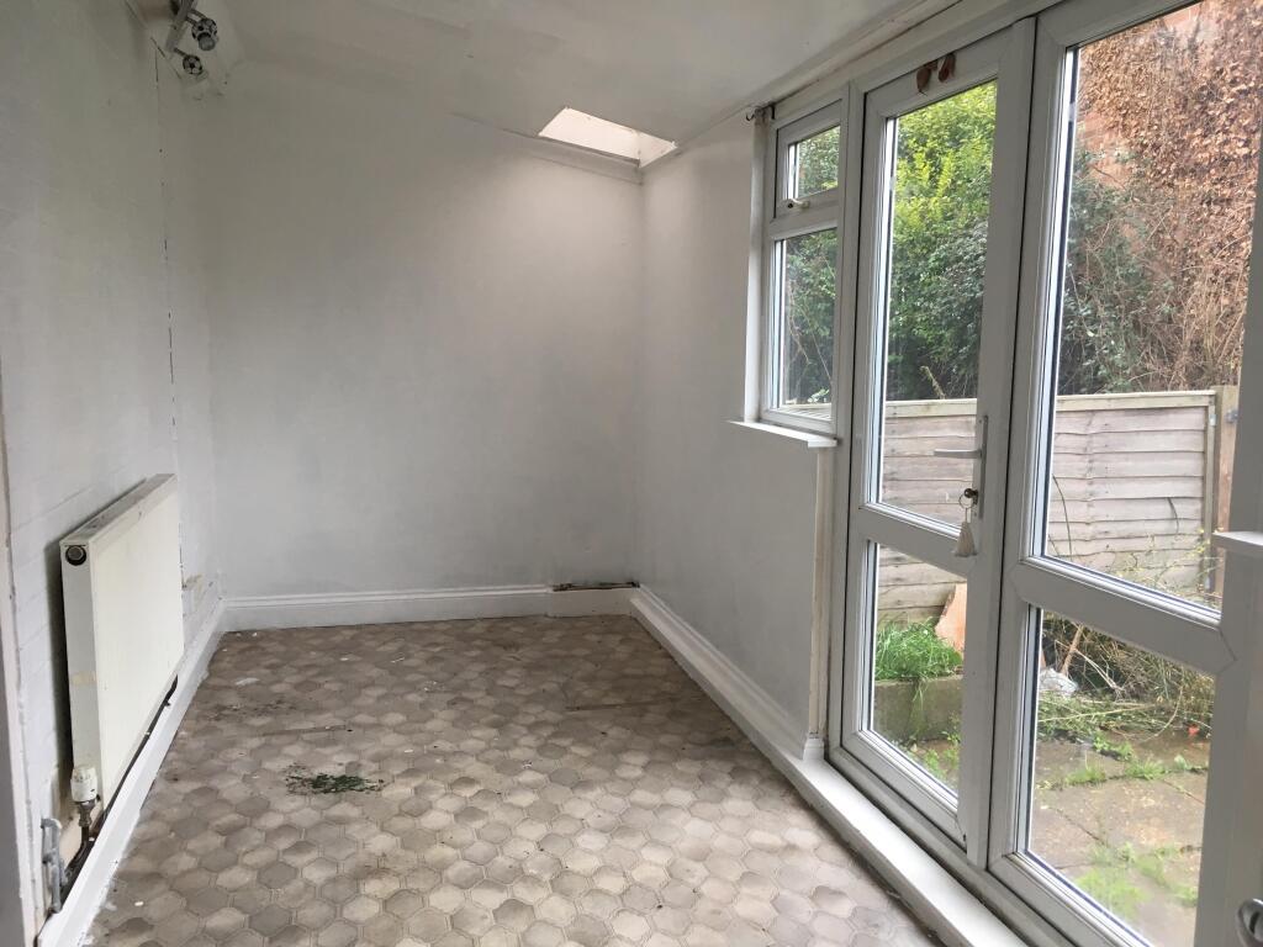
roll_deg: +0.0
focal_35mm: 29
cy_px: 474
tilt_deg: -7.9
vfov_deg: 48.2
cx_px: 632
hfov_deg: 61.7
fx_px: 1058
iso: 40
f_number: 2.2
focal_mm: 4.15
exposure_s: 1/33
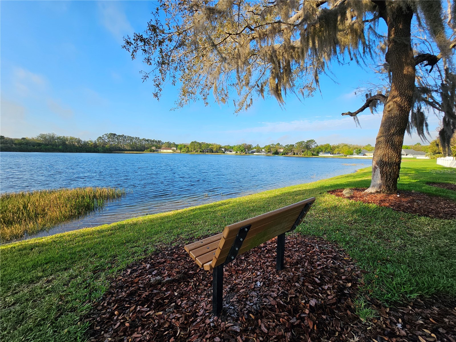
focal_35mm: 13
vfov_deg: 89.9
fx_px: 171
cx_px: 228
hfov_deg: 106.2
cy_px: 171
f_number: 2.2
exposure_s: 1/1108
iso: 50
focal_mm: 2.2
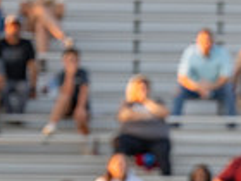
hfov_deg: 1.8
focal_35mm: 1116
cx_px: 198
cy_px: 324
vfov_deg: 1.3
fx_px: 7770
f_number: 2.8
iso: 500
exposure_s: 1/1250
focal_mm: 200
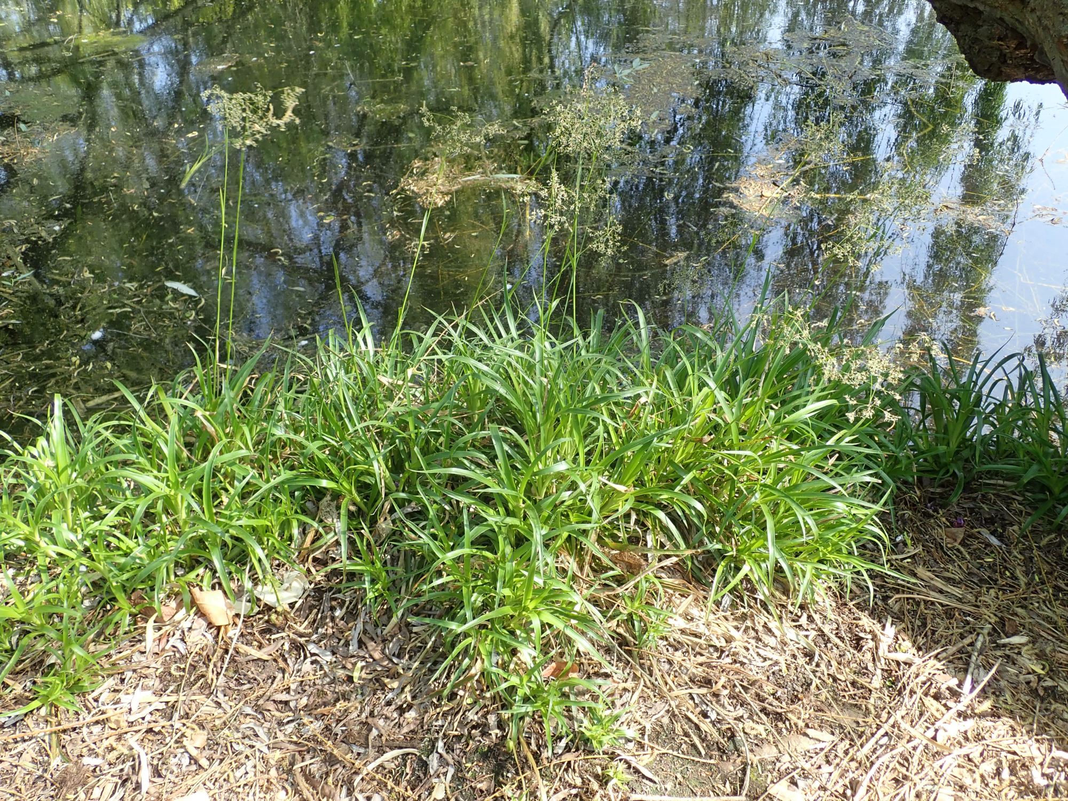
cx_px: 534
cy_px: 400
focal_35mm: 30
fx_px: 926
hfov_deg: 60.0
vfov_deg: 46.8
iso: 100
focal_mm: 5.5
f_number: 3.2
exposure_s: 1/80
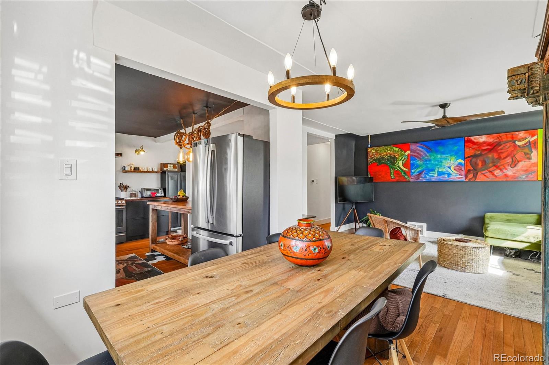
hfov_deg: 100.4
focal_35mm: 15
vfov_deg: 77.3
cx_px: 274
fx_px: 229
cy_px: 182
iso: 800
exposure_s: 1/20
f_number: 8
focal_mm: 10
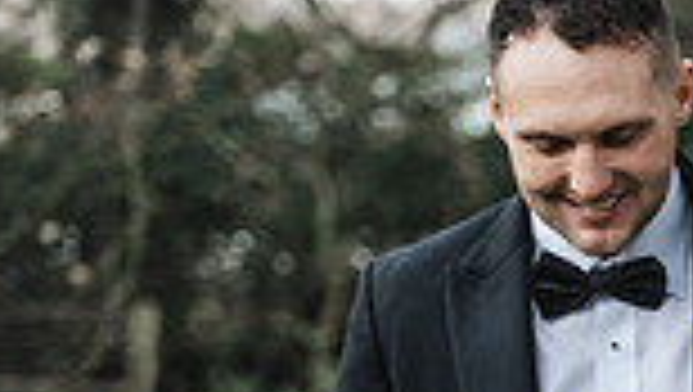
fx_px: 7266
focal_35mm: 395
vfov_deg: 3.1
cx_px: 1256
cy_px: 683
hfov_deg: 5.4
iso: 1000
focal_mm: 100
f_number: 2.8
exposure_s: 1/320
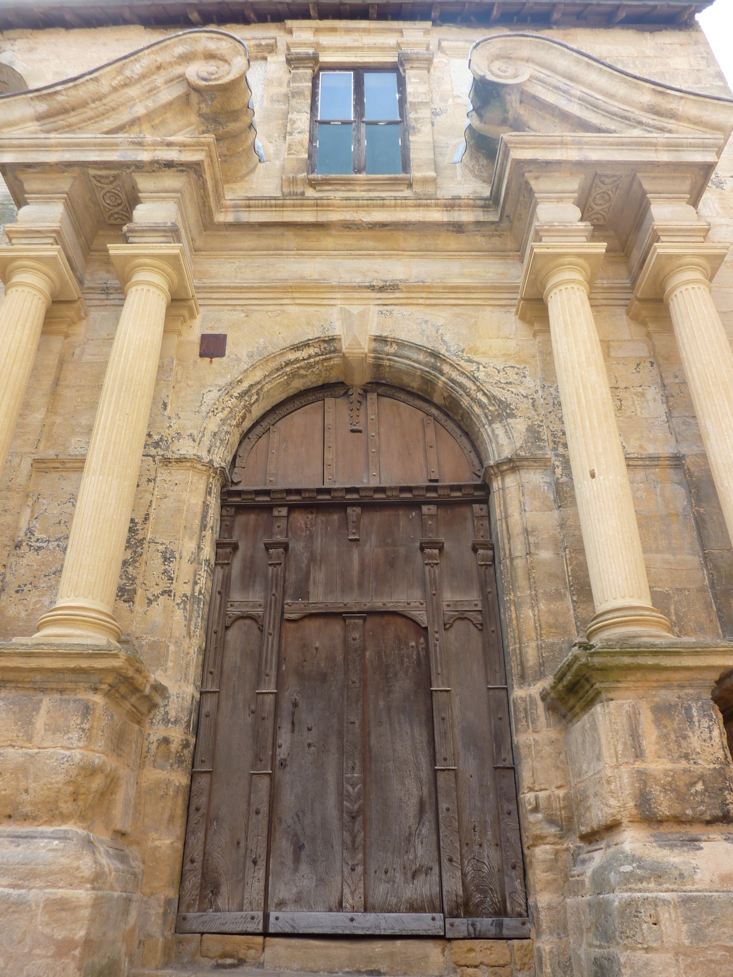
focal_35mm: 25
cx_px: 366
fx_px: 706
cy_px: 488
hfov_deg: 54.9
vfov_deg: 69.4
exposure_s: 1/100
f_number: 3.3
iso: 80
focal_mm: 4.1
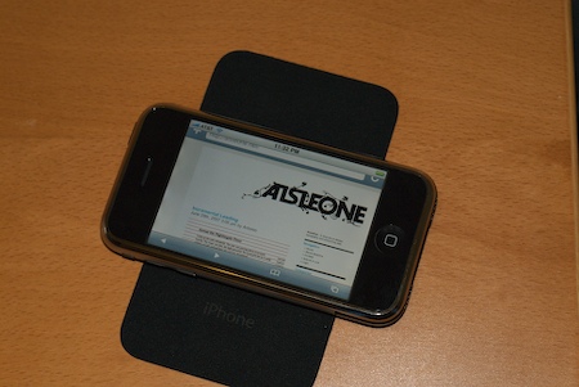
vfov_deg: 18.2
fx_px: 1207
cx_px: 290
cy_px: 194
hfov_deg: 27.0
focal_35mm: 75
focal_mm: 50
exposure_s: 1/60
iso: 800
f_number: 5
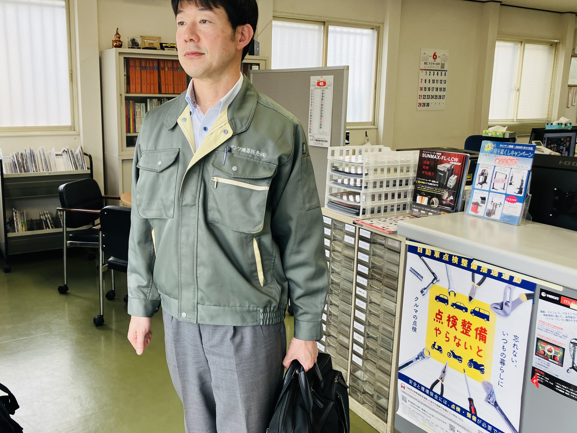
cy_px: 201
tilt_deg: -10.1
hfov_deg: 56.6
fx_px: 533
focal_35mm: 32
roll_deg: -1.5
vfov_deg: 44.1
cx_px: 252
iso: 40
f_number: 1.8
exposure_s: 1/100
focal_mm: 3.99
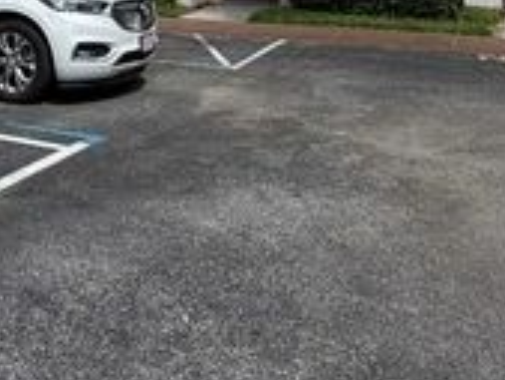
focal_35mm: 53
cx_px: 42
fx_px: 774
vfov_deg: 21.1
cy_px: -254
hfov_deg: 34.0
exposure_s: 1/770
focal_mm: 2.22
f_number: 2.2
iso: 20
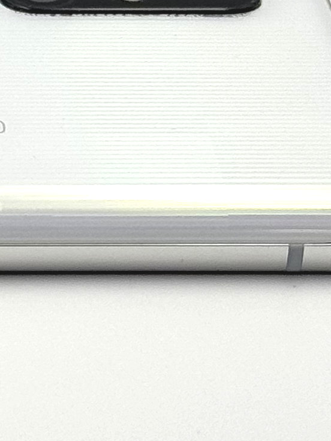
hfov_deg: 5.5
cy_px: -11
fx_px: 3353
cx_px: -365
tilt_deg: -23.6
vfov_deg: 7.5
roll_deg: +0.0
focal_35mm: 263
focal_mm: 6.76
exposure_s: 1/604
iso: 64
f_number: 1.78
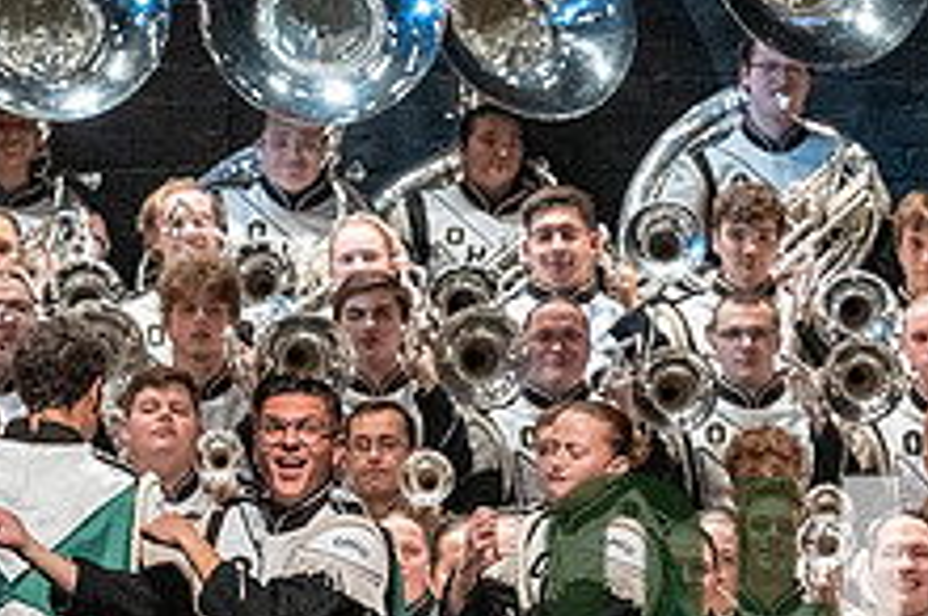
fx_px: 12690
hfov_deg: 4.2
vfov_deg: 2.8
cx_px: 865
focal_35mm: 493
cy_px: 671
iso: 4000
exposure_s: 1/500
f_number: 4
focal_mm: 125
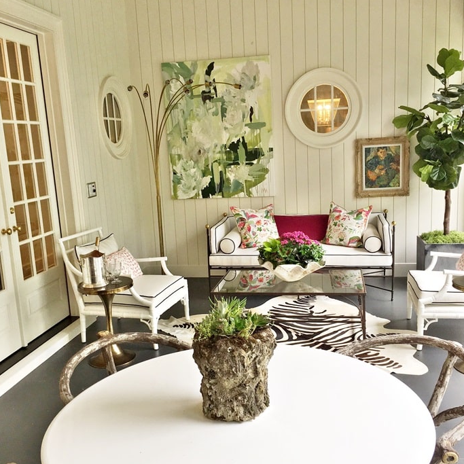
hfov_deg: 47.2
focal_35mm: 35
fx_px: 531
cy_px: 244
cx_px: 236
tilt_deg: -9.8
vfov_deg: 47.2
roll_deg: +2.3
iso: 32
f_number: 2.2
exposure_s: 1/60
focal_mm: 4.15
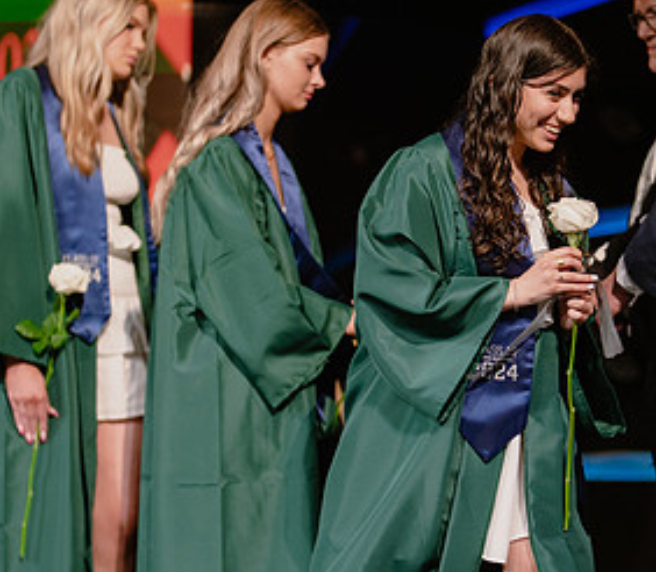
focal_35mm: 109
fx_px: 2193
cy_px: 319
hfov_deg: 16.9
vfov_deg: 14.9
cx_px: 514
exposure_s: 1/320
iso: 640
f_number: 1.2
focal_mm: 50
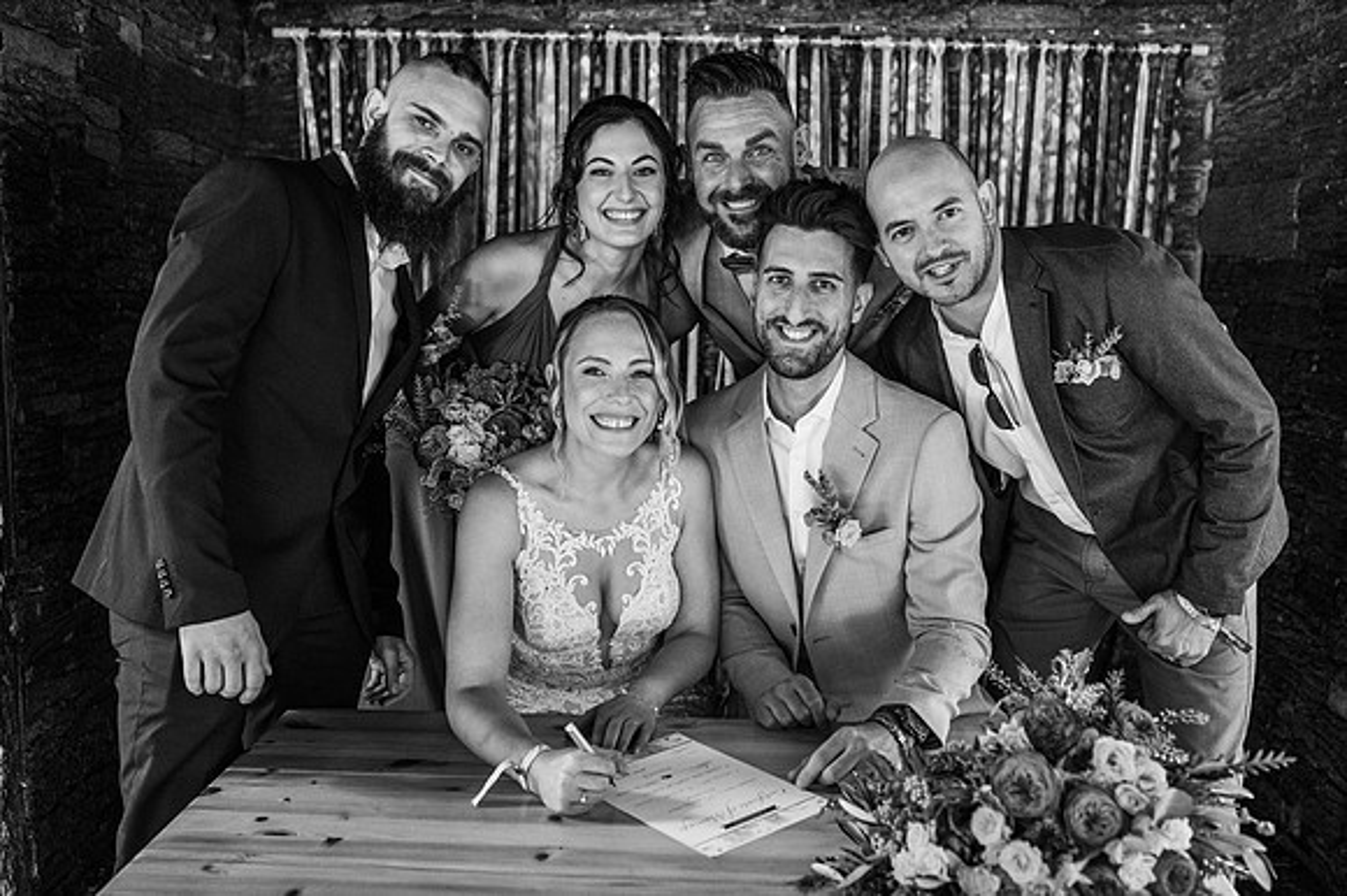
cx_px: 674
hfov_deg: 54.5
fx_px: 1309
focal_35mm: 35
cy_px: 448
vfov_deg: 37.8
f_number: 2.8
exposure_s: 1/200
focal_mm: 35
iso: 2800
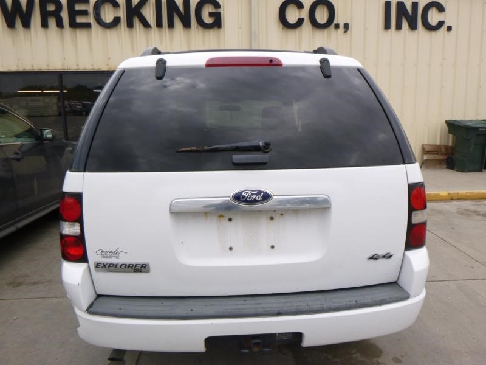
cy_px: 182
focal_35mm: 25
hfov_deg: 69.4
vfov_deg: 54.9
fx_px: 351
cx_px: 243
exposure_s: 1/200
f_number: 3.9
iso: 100
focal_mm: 4.5
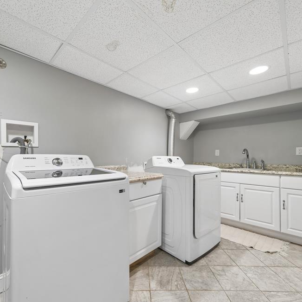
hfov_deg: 87.3
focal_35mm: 16
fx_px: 158
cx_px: 141
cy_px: 156
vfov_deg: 87.4
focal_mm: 8
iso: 125
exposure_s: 1/2.5
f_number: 5.6
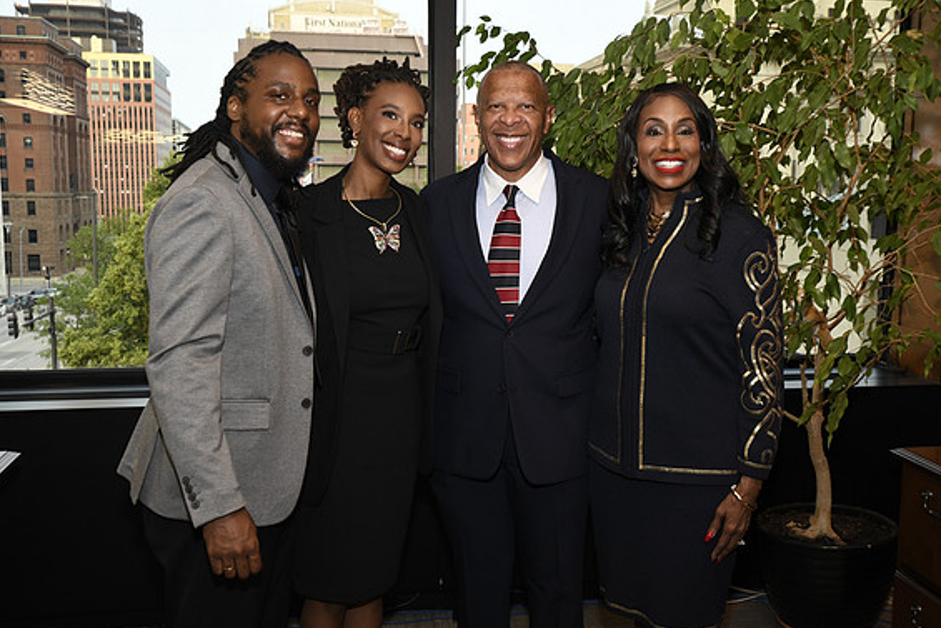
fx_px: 1020
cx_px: 478
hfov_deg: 49.5
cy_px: 319
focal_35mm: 39
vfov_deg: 34.2
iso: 1600
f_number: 8
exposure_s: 1/60
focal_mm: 38
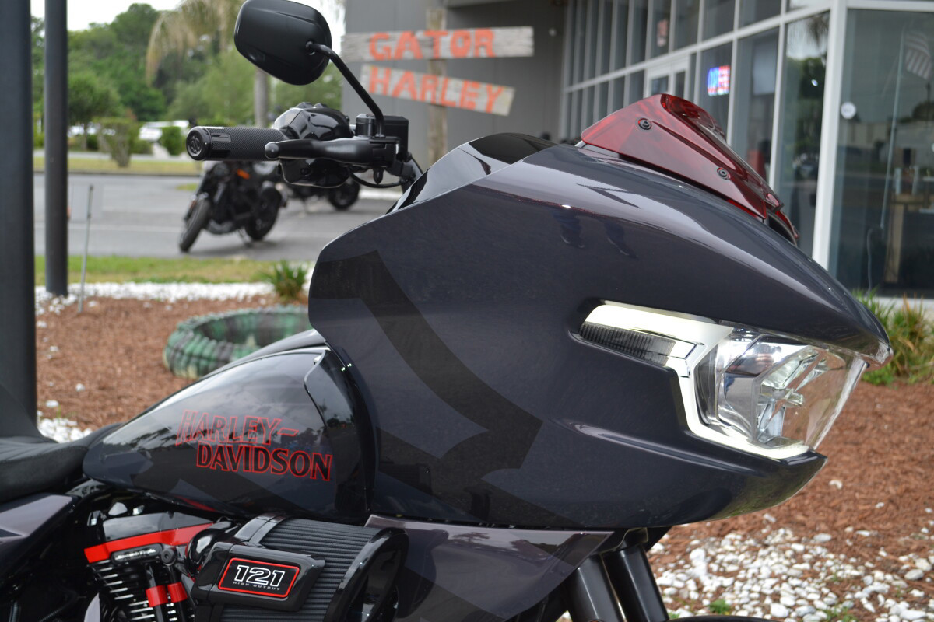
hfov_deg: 41.1
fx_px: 1245
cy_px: 311
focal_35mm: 48
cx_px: 467
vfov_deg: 28.1
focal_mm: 32
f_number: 4.8
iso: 160
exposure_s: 1/125
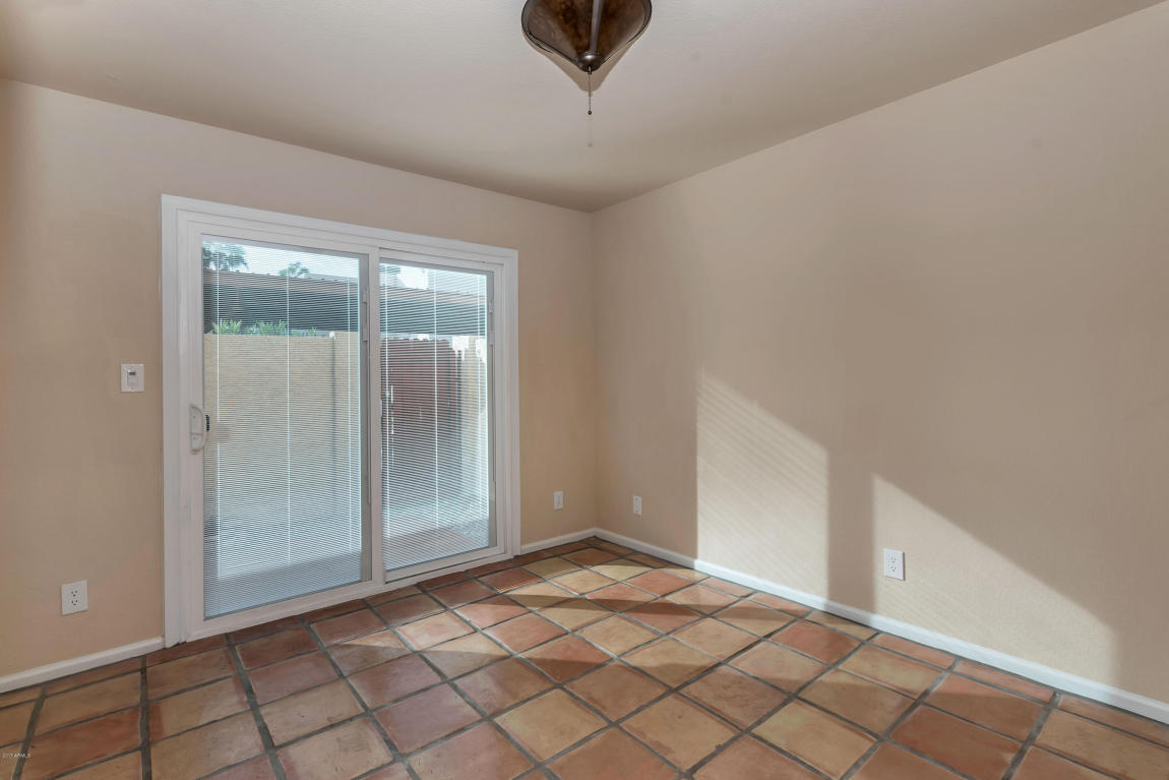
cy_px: 390
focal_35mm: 15
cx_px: 584
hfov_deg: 100.4
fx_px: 487
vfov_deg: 77.3
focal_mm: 15
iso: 250
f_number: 8
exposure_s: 1/160
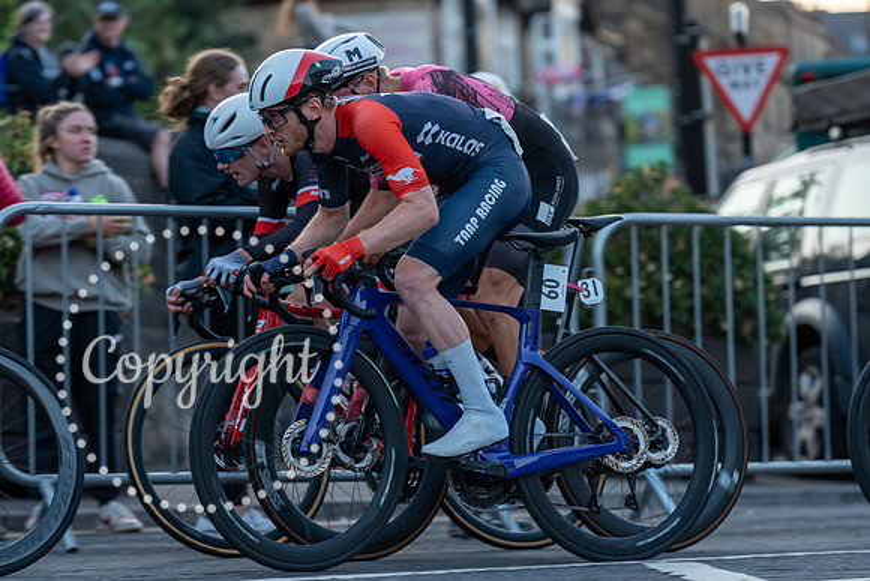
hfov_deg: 12.6
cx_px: 343
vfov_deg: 8.5
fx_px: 3924
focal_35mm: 162
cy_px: 352
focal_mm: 134
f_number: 3.2
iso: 1000
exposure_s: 1/640
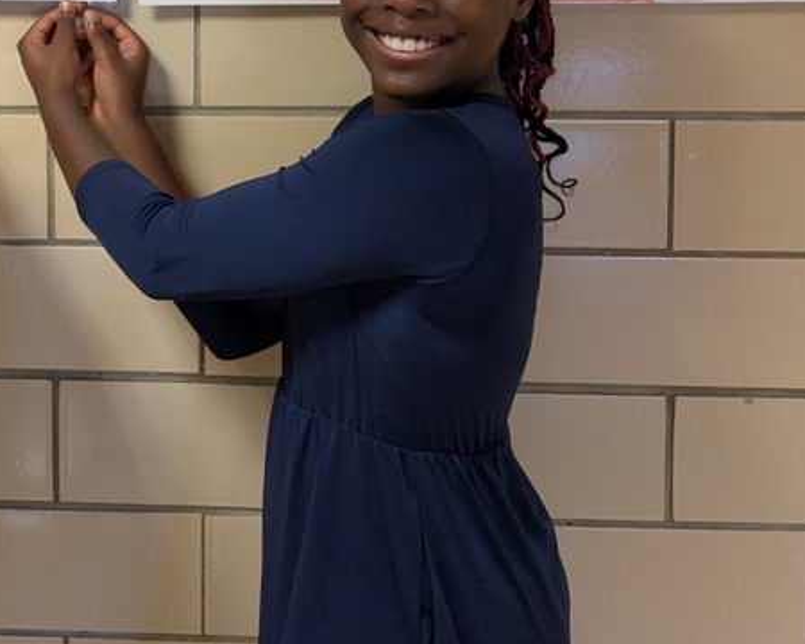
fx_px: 1429
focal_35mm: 60
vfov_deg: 24.0
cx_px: 73
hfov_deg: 30.0
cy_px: -39
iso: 456
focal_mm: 4.38
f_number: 1.73
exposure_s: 1/120
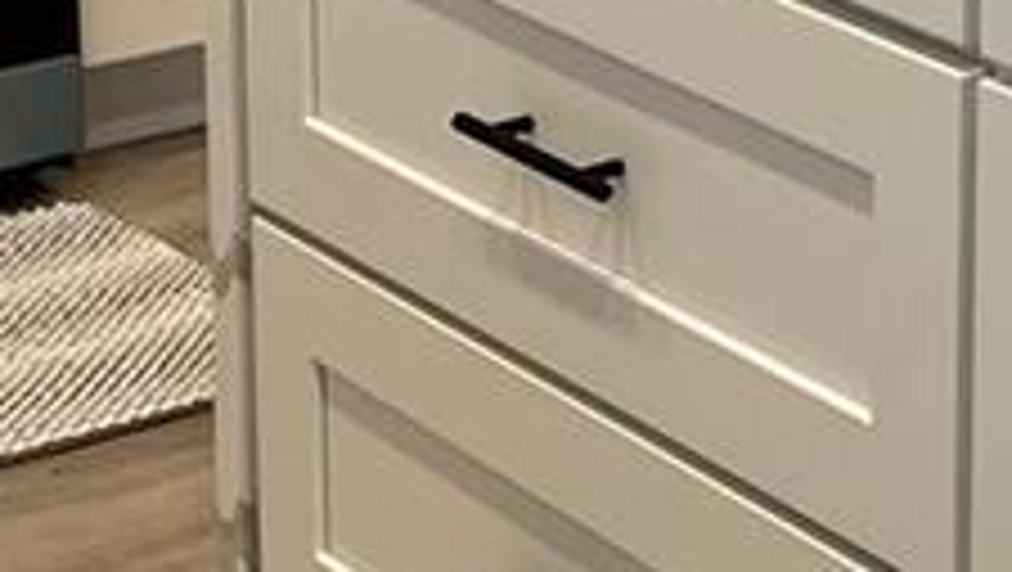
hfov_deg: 13.7
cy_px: -428
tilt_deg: -9.7
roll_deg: -2.5
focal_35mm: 151
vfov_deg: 7.8
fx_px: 4055
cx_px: 1322
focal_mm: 5.7
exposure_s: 1/120
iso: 125
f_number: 1.5
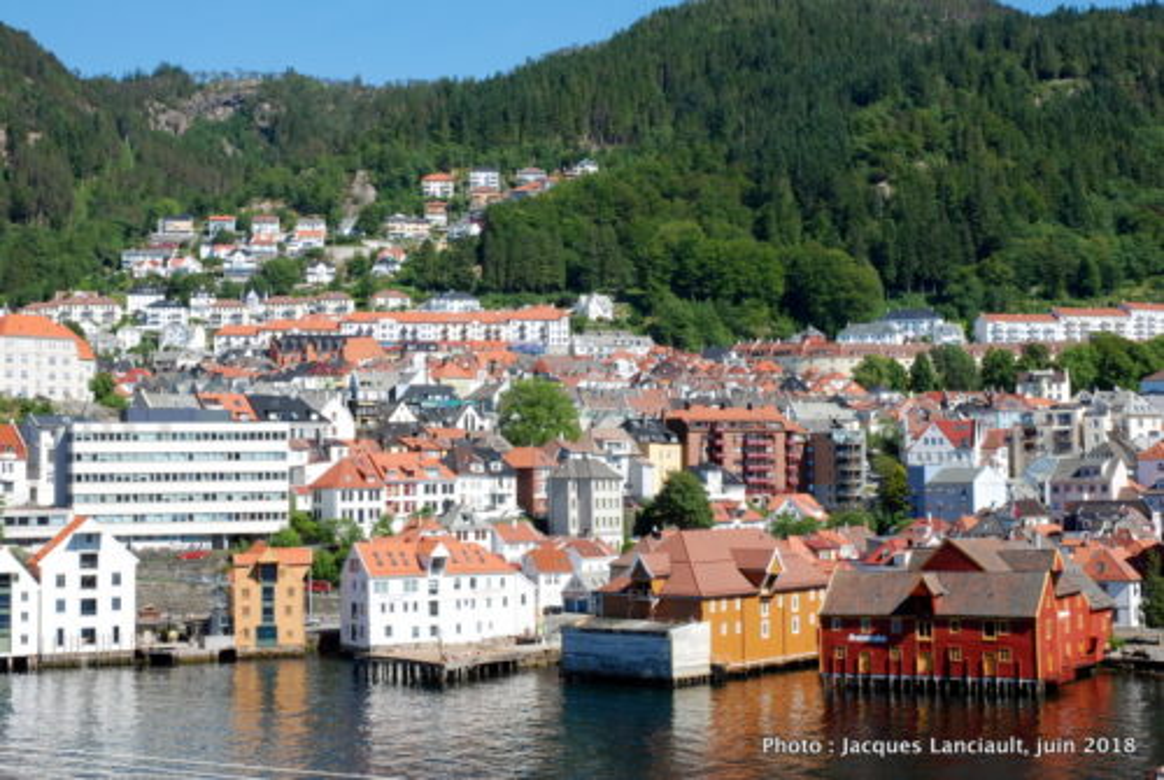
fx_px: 1846
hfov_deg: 35.0
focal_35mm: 57
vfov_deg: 23.9
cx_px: 582
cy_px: 390
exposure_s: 1/50
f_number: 16
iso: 100
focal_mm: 38
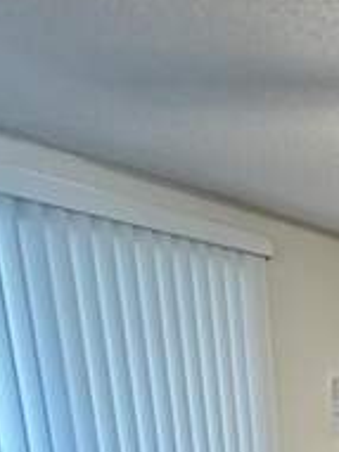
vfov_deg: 32.9
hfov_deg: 23.5
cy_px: 547
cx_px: 531
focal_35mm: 47
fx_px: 614
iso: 320
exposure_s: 1/60
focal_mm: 2.22
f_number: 2.2
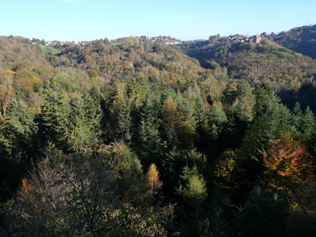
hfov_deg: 71.6
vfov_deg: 56.8
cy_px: 118
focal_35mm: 24
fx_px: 219
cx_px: 158
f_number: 6.3
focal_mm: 12
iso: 200
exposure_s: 1/320
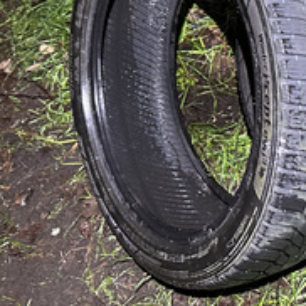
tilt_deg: -39.9
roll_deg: +7.0
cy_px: 8
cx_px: 288
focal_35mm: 70
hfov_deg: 23.8
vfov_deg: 23.7
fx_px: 700
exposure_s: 1/34
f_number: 1.78
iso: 1000
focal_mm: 6.86
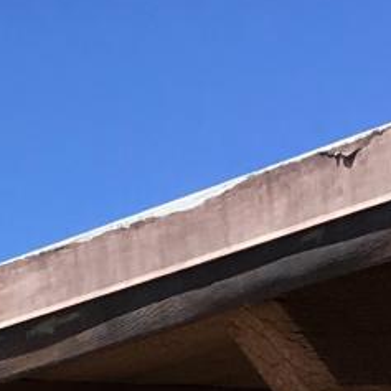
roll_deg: -1.9
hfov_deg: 7.5
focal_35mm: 216
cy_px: 1137
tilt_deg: -3.6
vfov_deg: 7.3
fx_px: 2760
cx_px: -610
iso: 25
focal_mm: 4.15
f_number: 2.2
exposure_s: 1/1672
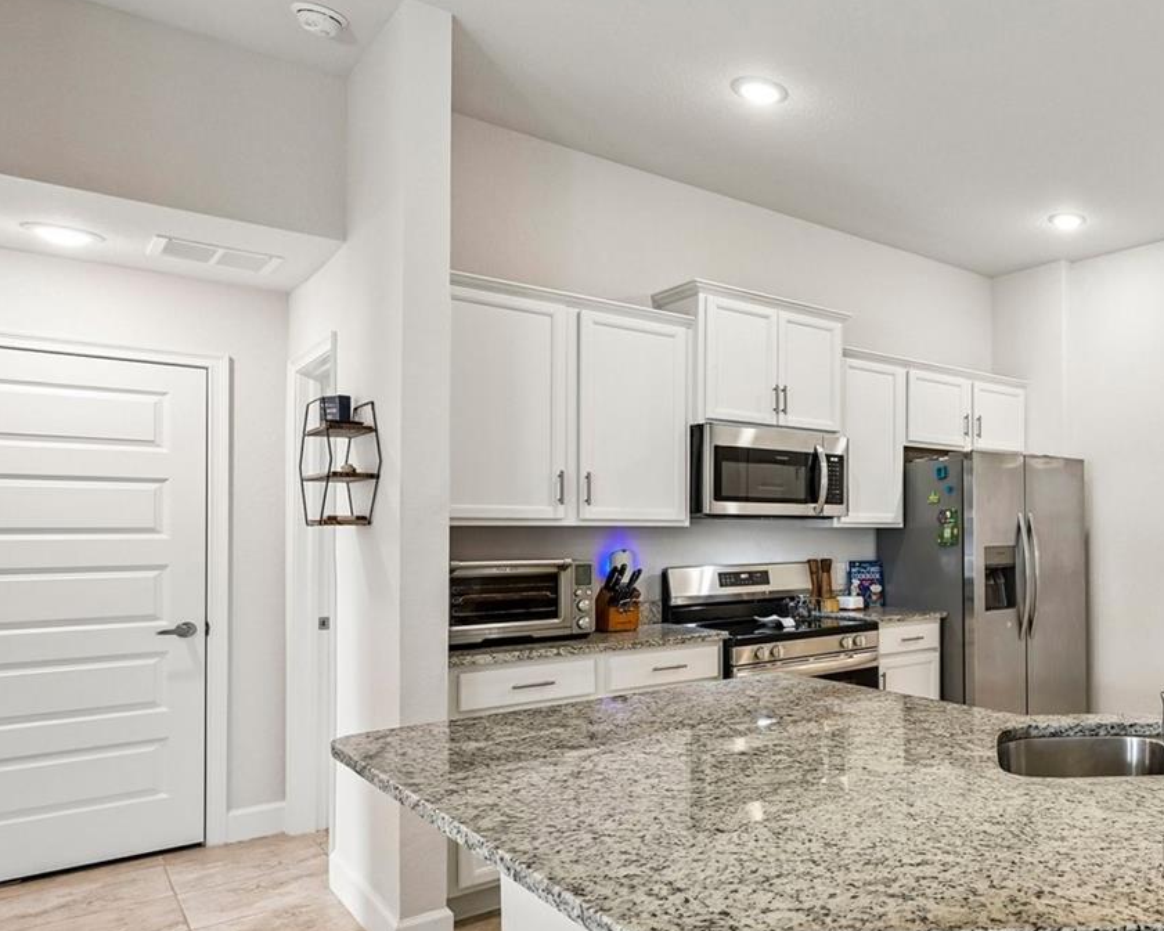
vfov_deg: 56.6
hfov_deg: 57.8
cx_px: 1060
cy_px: 524
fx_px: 861
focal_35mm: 25
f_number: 8
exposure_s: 1/15
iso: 400
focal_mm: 14
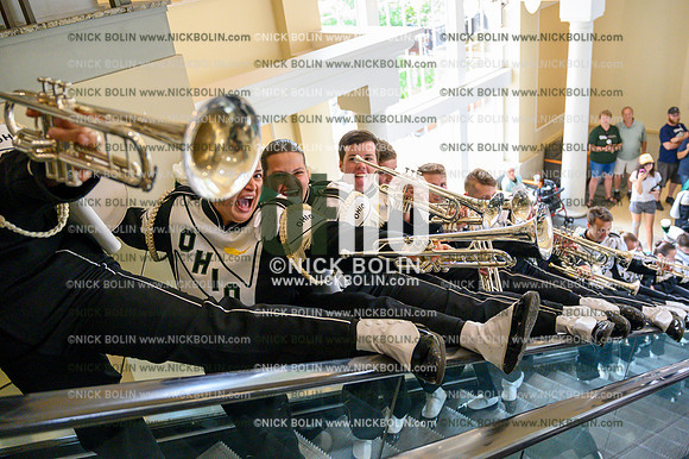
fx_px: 574
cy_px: 230
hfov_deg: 62.0
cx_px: 344
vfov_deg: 43.6
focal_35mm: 30
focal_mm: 30
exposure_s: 1/800
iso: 6400
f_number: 4
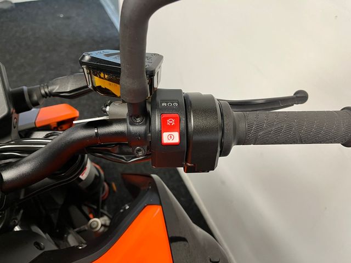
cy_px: 132
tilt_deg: -47.9
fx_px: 264
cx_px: 176
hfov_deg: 67.3
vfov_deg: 53.1
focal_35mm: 26
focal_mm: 5.1
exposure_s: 1/50
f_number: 1.6
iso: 125
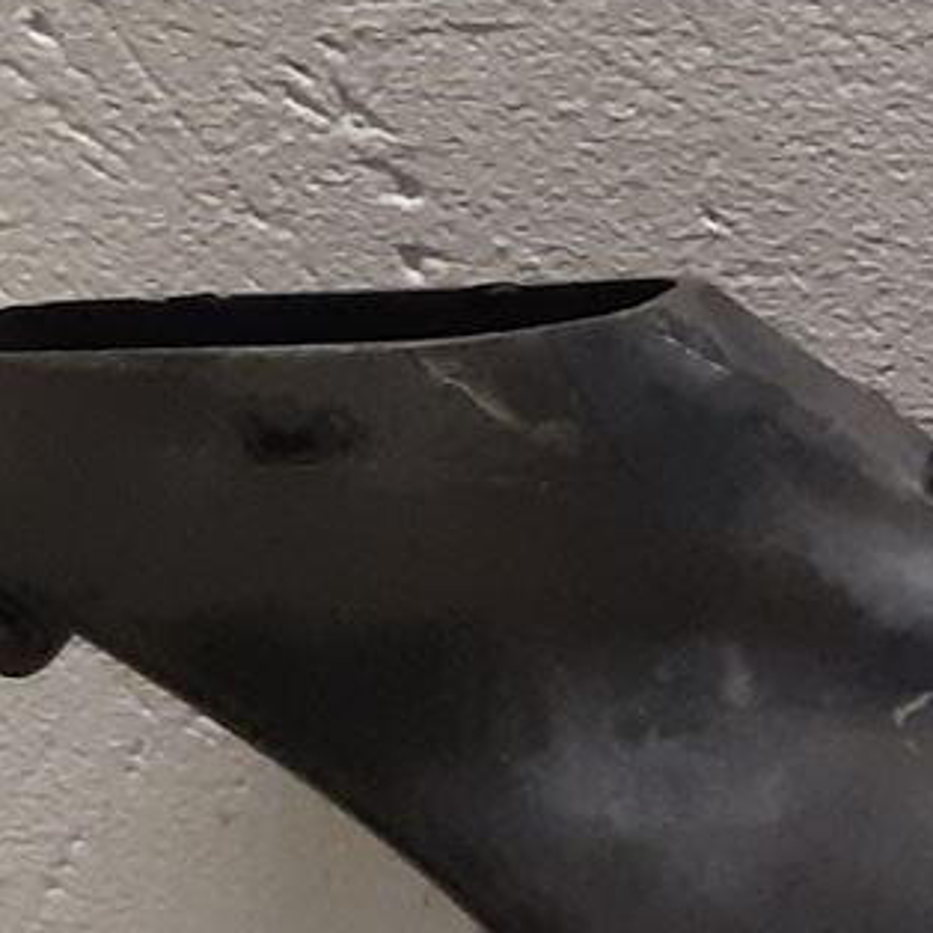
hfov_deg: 9.5
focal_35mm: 150
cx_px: 2659
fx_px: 4574
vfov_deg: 11.6
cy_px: 814
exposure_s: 1/50
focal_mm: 3.93
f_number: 1.7
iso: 250
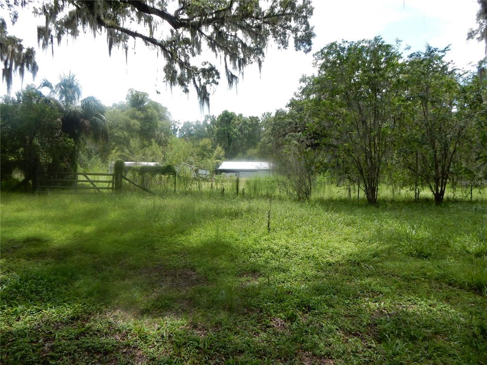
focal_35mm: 25
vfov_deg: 54.9
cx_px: 244
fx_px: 352
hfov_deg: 69.4
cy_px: 182
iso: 125
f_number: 3.7
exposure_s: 1/640
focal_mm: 4.5
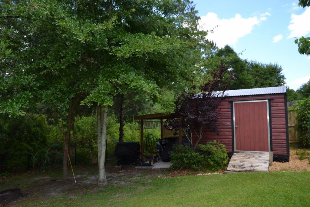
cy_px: 104
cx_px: 155
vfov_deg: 53.1
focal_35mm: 24
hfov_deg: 73.7
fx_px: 207
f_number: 5.6
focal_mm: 16
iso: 100
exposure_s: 1/125
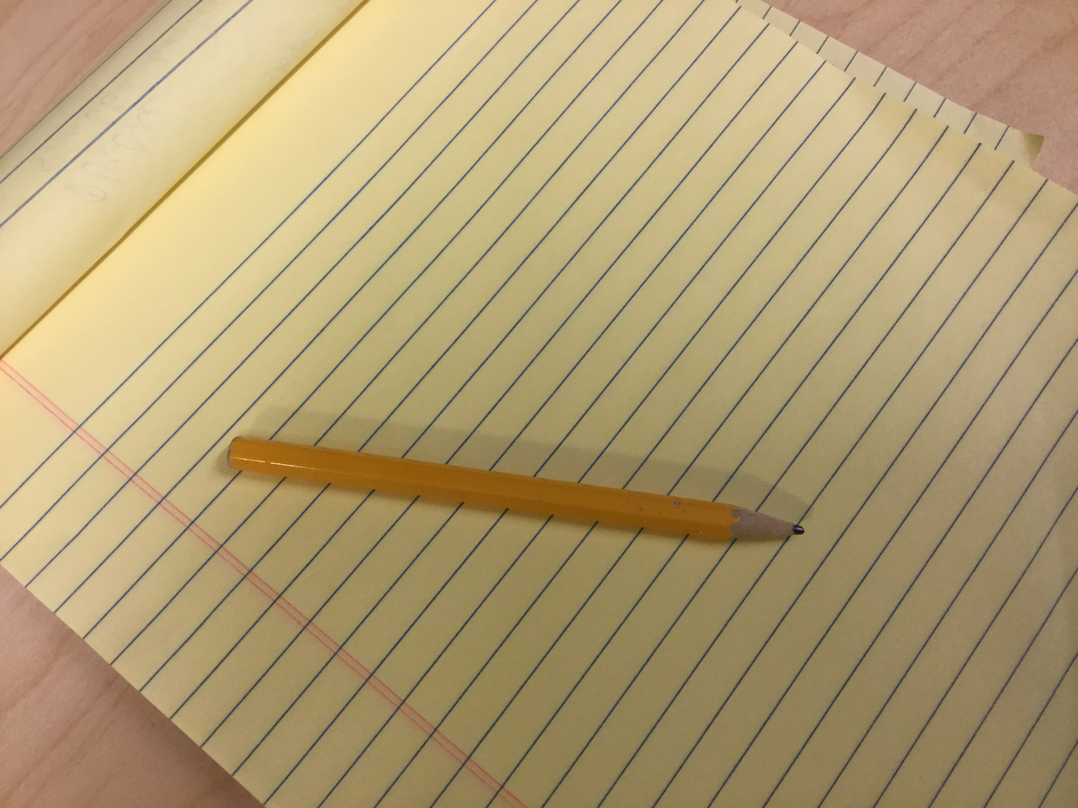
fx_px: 965
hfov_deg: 58.4
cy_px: 404
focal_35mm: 31
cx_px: 539
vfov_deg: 45.4
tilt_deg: -73.2
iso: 50
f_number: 2.4
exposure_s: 1/33
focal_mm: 3.3
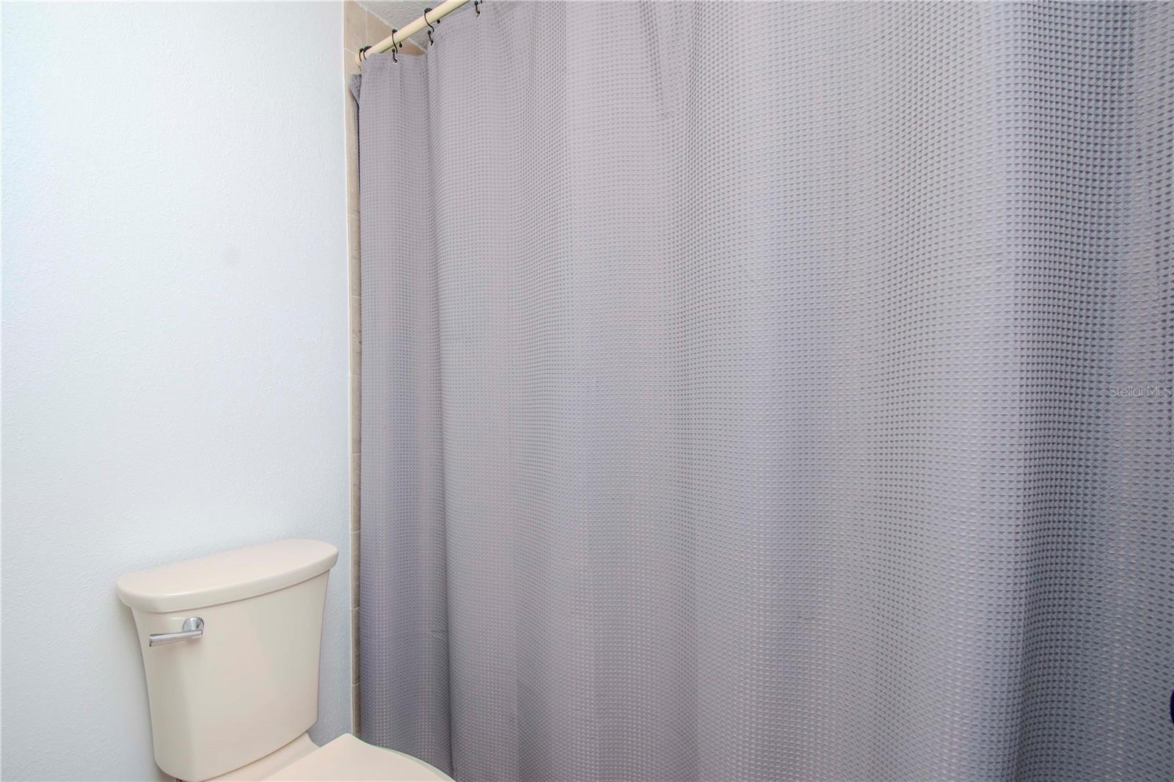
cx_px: 587
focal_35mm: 15
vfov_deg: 77.3
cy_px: 391
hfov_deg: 100.4
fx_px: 489
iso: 500
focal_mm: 10
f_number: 9
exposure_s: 1/200
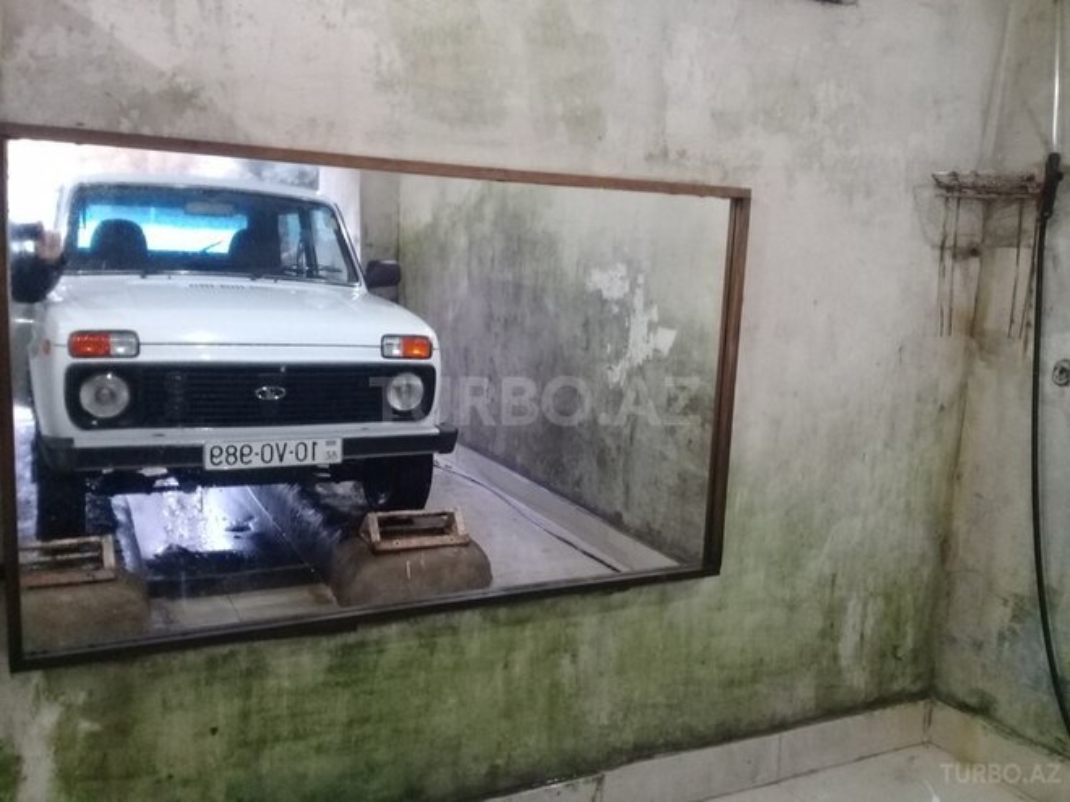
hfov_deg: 58.4
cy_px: 401
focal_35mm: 31
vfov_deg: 45.4
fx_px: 958
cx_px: 535
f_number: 2.2
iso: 250
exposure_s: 1/17
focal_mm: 3.3
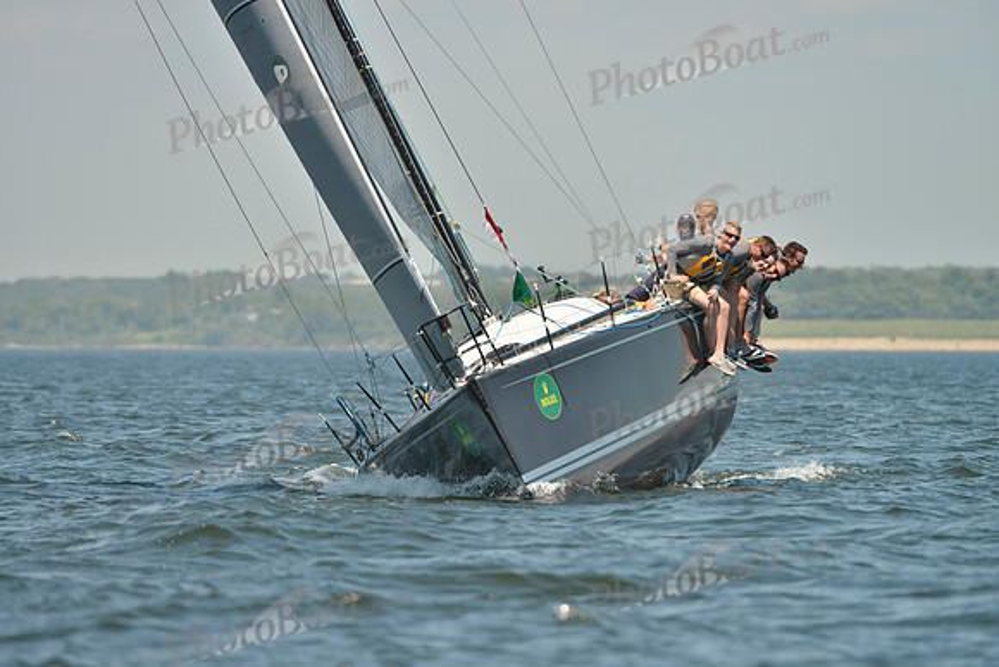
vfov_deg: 3.4
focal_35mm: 400
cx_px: 500
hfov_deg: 5.2
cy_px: 334
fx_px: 11102
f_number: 6.3
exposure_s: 1/1250
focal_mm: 400
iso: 280
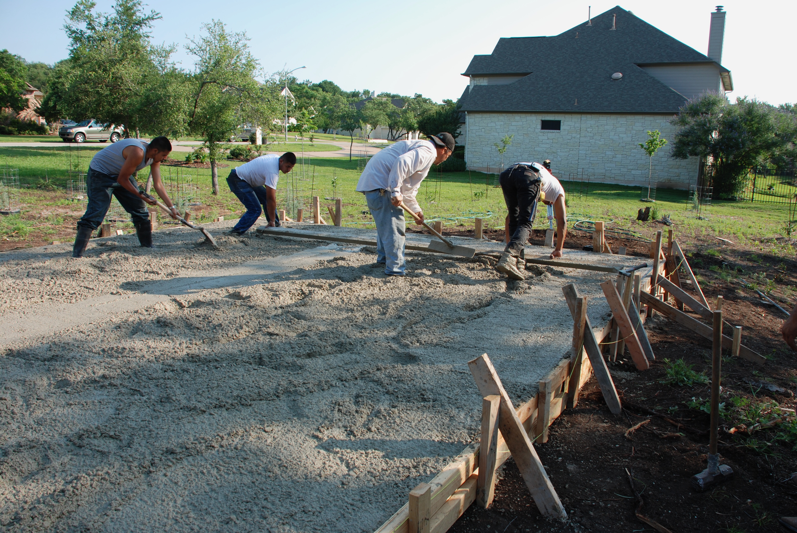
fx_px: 665
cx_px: 398
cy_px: 266
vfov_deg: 43.7
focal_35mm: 30
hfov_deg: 61.9
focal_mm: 20
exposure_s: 1/160
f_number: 6.3
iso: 100
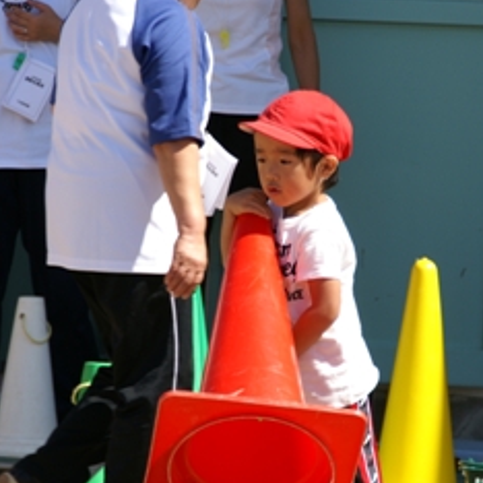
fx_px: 5206
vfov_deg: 5.3
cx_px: 229
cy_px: 283
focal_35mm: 330
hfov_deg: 5.3
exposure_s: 1/350
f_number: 6.7
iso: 100
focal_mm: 135
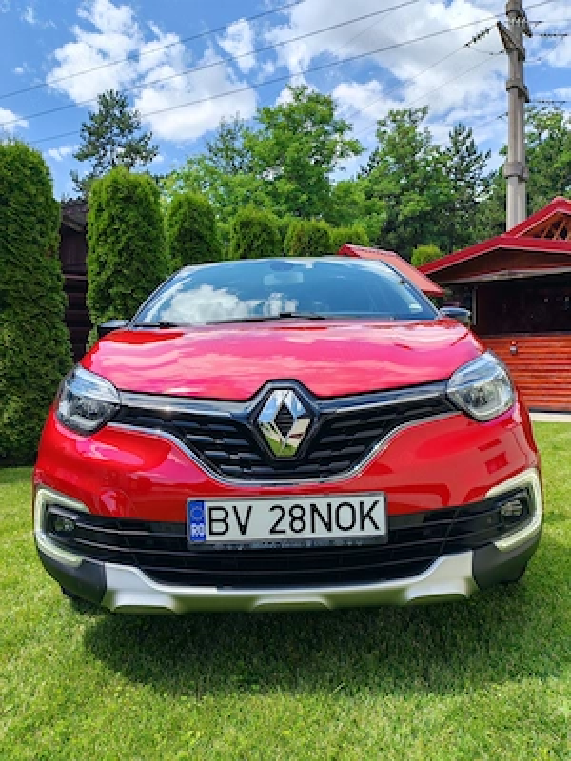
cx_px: 286
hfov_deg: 51.4
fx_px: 594
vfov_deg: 65.3
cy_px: 380
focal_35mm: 27
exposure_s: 1/2300
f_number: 1.95
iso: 50
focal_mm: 5.52
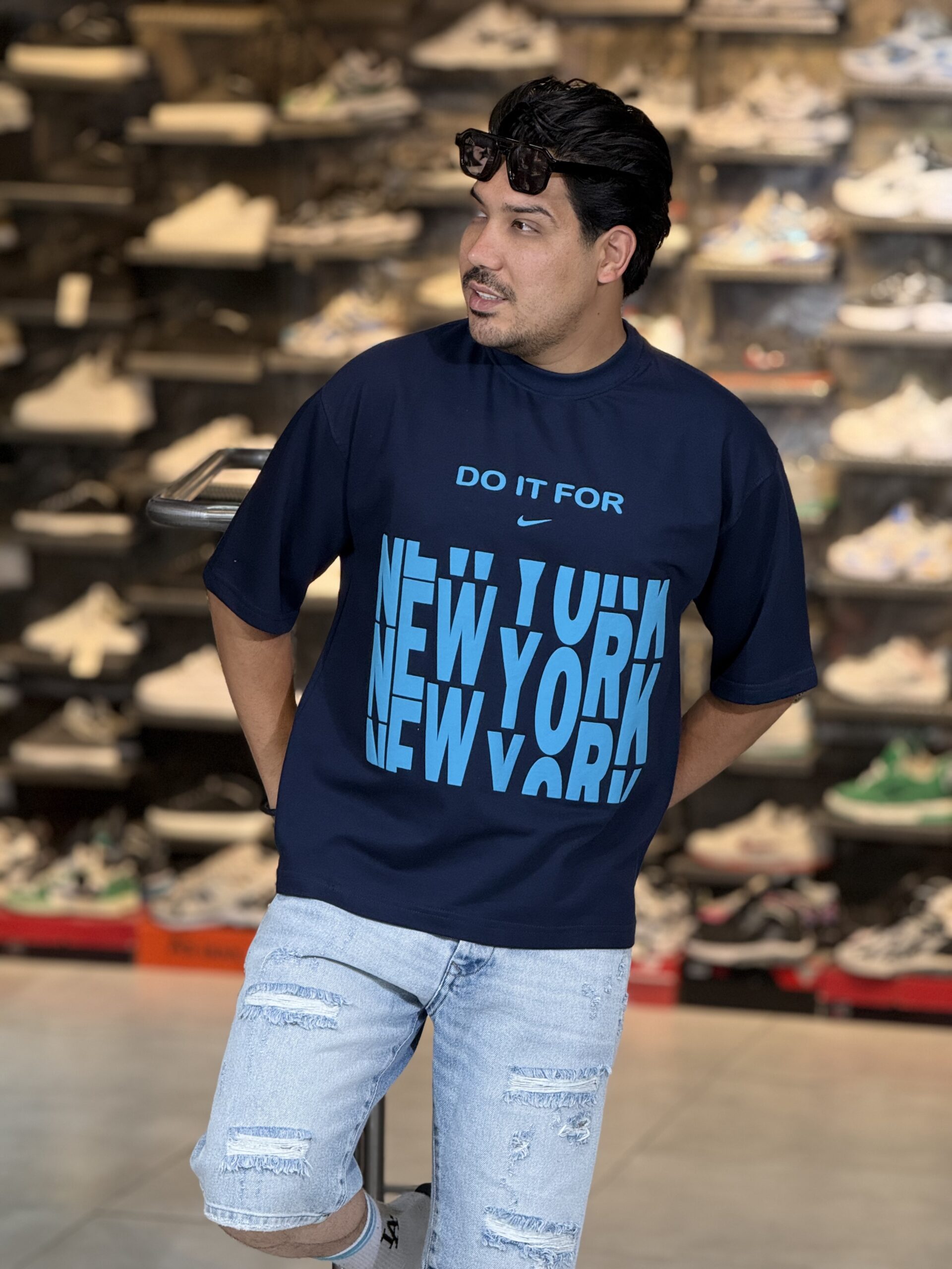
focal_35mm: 120
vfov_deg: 16.4
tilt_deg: -7.0
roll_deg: -1.7
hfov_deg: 12.3
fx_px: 4400
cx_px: 476
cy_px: 634
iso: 200
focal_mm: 15.66
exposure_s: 1/100
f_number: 2.8
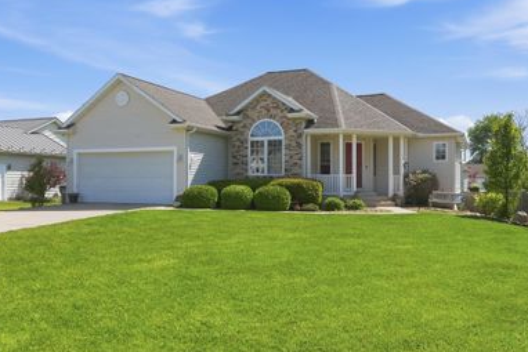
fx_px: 504
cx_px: 264
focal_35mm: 34
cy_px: 153
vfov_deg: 38.5
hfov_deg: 55.3
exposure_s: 1/4000
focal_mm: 17.5
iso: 1600
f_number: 7.1
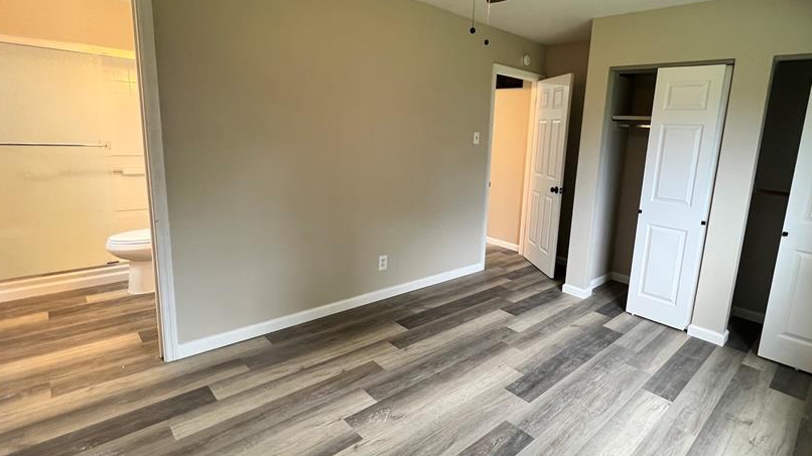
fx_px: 387
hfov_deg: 91.8
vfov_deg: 60.9
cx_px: 475
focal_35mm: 18
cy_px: 211
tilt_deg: -10.6
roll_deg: -3.6
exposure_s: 1/60
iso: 125
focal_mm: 1.57
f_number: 1.8
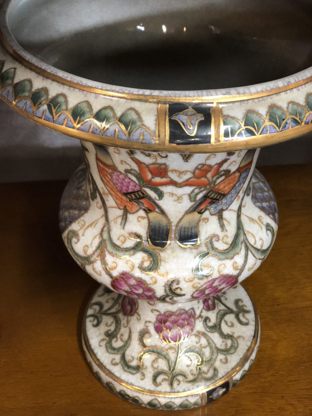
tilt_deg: -40.2
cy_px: 208
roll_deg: +2.4
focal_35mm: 52
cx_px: 156
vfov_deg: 36.8
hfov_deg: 28.0
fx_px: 625
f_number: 2.4
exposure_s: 1/25
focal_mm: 6
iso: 160
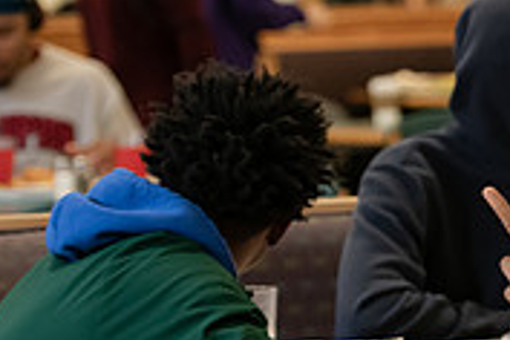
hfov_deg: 6.9
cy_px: 281
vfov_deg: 4.7
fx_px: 4179
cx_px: 709
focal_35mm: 295
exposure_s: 1/200
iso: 1600
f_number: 3.2
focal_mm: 90
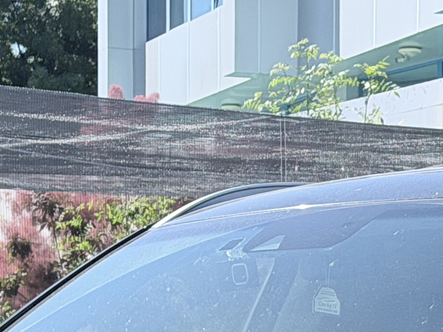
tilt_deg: -1.6
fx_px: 2687
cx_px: 343
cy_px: 554
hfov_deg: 9.4
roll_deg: -0.1
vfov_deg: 6.9
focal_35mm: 210
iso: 80
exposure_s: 1/1931
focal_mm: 6.76
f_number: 1.78
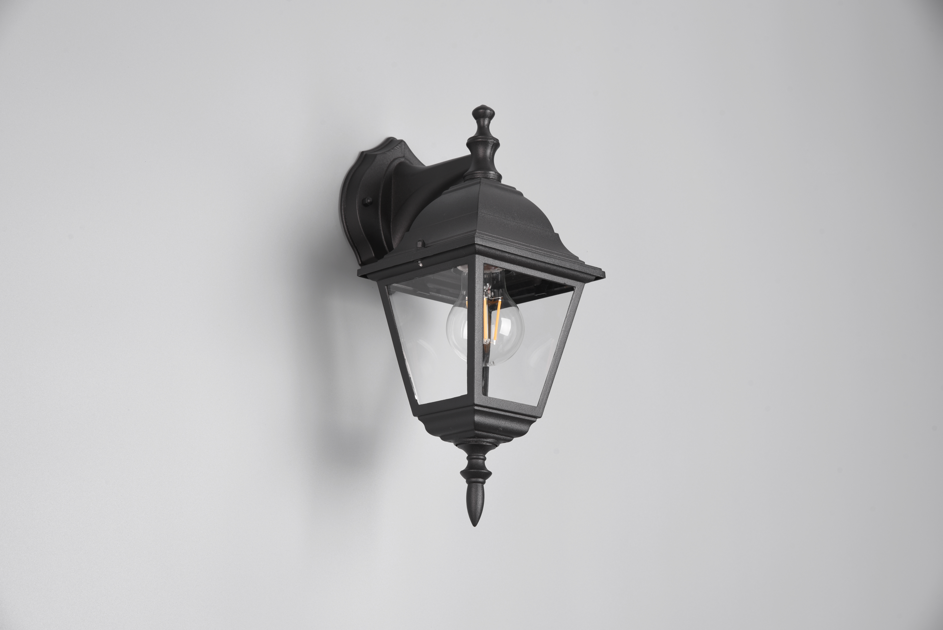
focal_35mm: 82
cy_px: 315
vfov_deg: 16.7
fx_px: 2149
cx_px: 472
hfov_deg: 24.8
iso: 100
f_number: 11
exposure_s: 1/8
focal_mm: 82
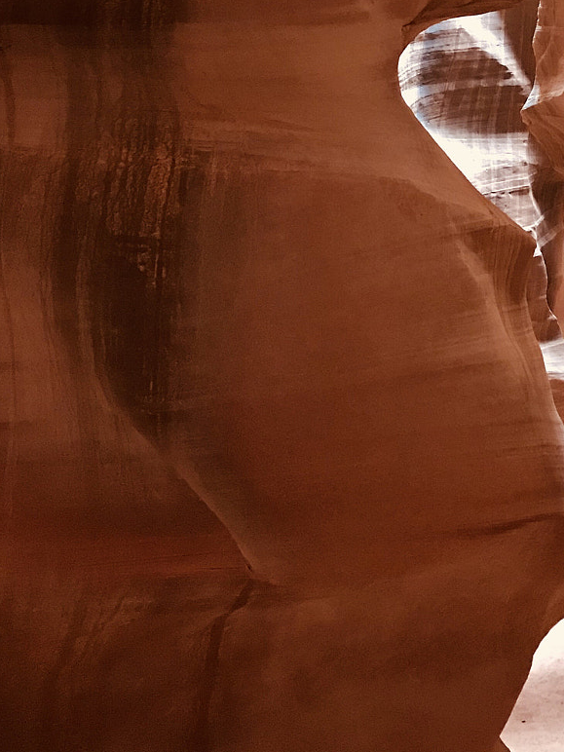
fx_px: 1260
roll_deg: +0.1
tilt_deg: +10.8
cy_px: 167
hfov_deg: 24.3
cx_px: 541
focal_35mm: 58
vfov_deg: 32.5
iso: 100
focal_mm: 3.99
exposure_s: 1/5
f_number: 1.8
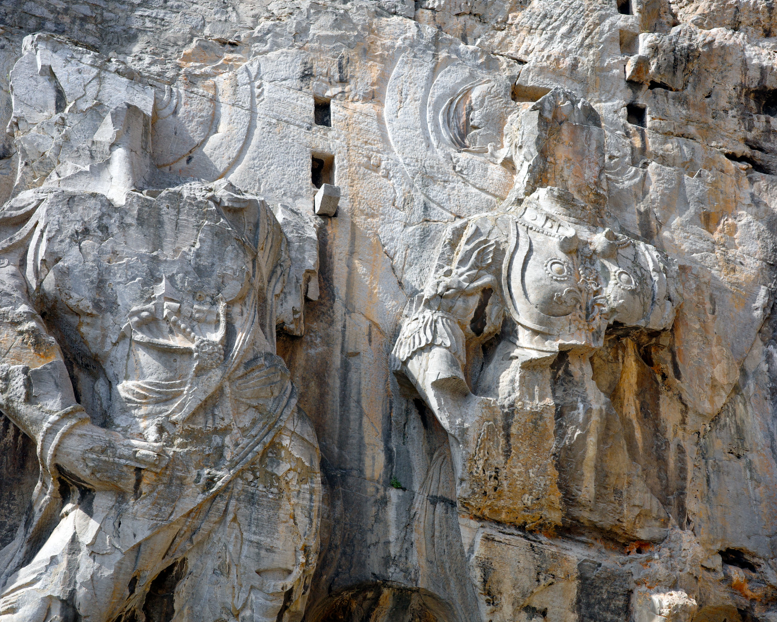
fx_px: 1058
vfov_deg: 32.7
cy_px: 308
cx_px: 380
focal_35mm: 46
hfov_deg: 40.3
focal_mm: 26
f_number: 5
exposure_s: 1/400
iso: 200
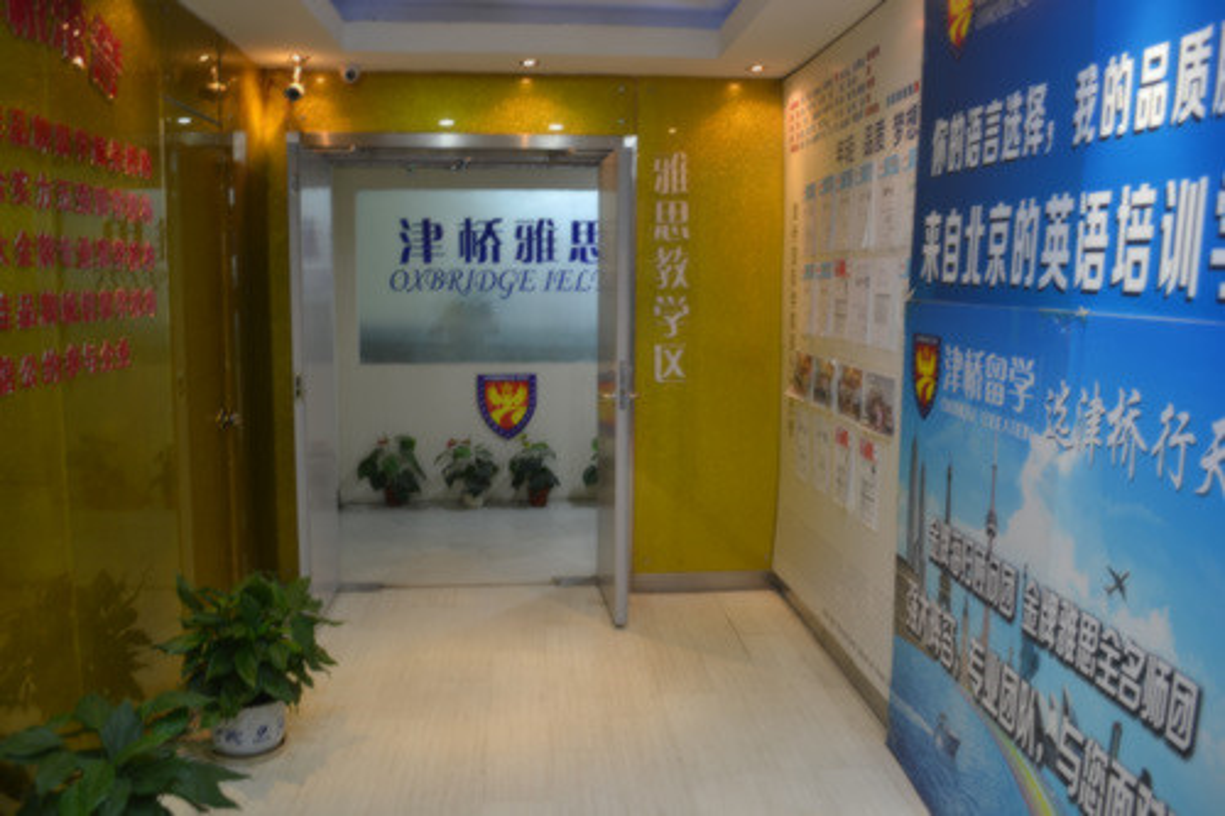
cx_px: 612
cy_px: 408
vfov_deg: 43.6
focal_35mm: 30
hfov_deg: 61.9
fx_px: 1020
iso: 200
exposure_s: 1/8
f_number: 3.8
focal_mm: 20
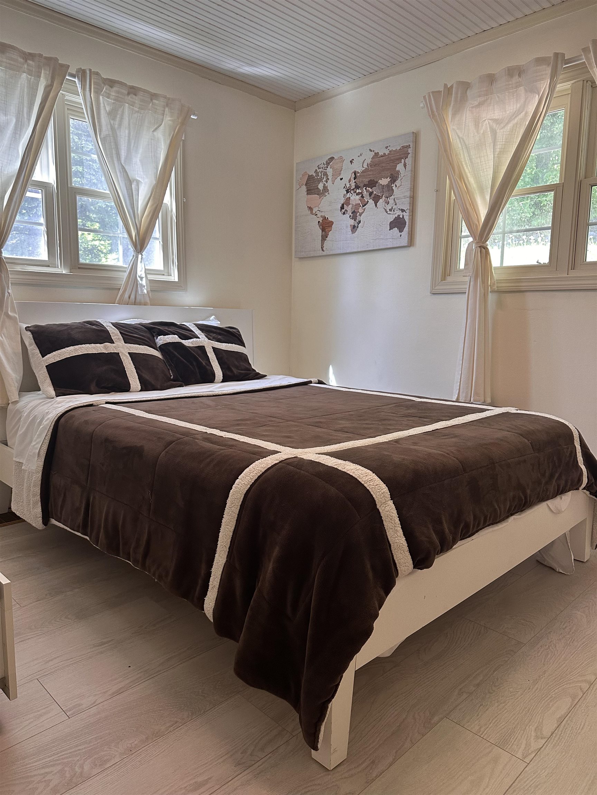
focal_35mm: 24
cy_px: 398
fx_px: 552
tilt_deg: -7.3
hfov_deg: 56.8
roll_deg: -0.9
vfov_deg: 71.6
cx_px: 298
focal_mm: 6.86
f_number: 1.78
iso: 250
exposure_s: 1/98
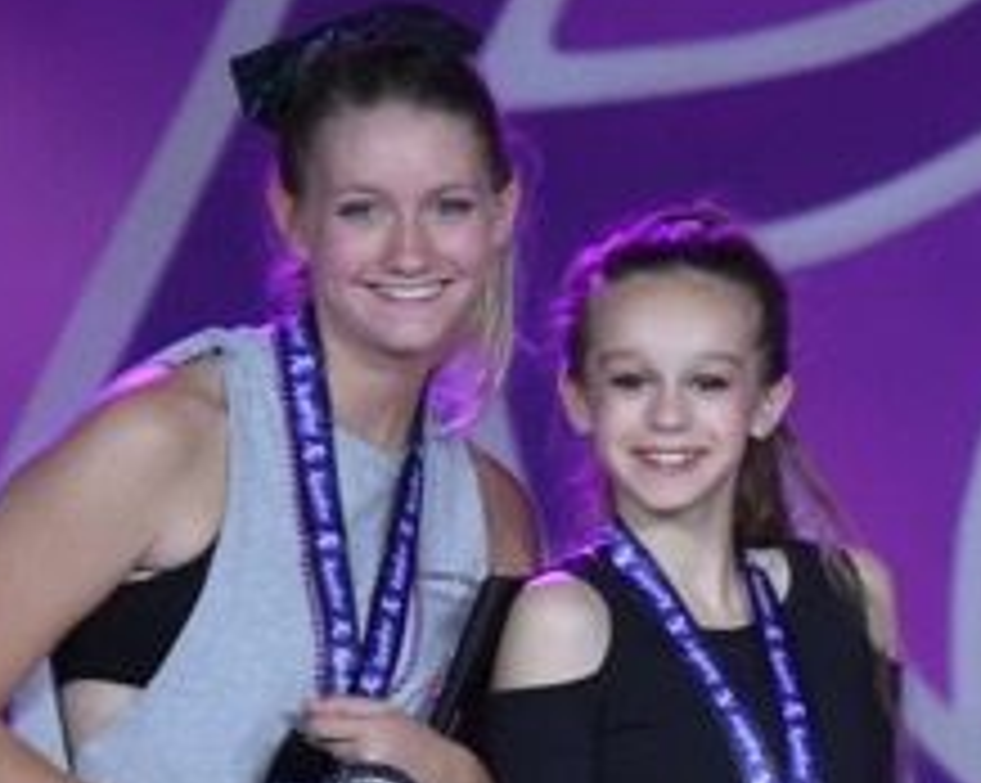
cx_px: 2457
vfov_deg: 1.6
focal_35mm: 993
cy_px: 486
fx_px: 28805
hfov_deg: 1.9
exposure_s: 1/640
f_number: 3.5
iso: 4000
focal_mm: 180
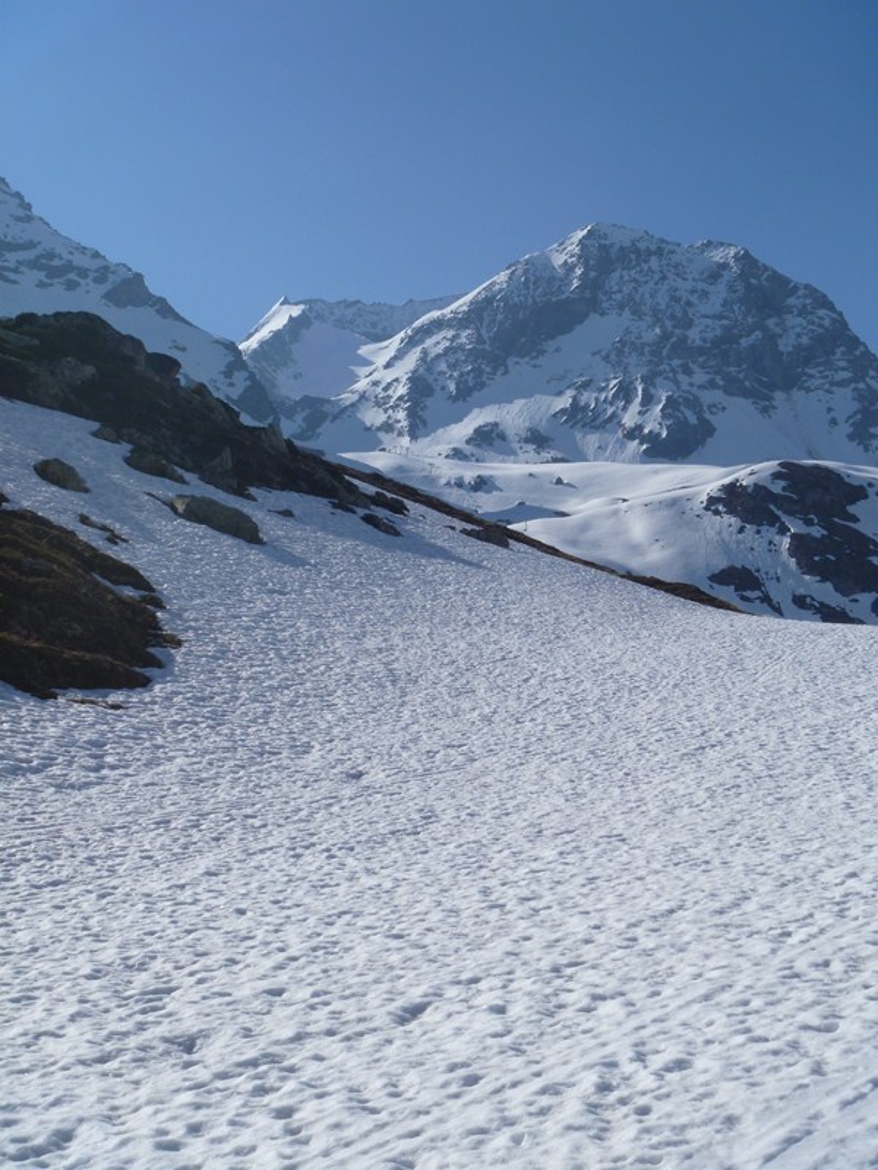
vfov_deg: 33.2
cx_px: 439
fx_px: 1961
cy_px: 585
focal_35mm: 58
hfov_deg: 25.2
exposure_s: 1/500
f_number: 6.3
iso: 80
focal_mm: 10.3
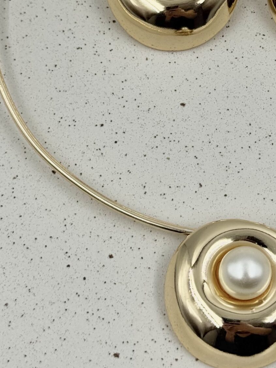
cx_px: 245
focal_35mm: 109
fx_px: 1158
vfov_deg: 17.9
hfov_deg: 13.5
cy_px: 73
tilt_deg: -66.8
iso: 64
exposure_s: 1/1172
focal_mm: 6.76
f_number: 1.78
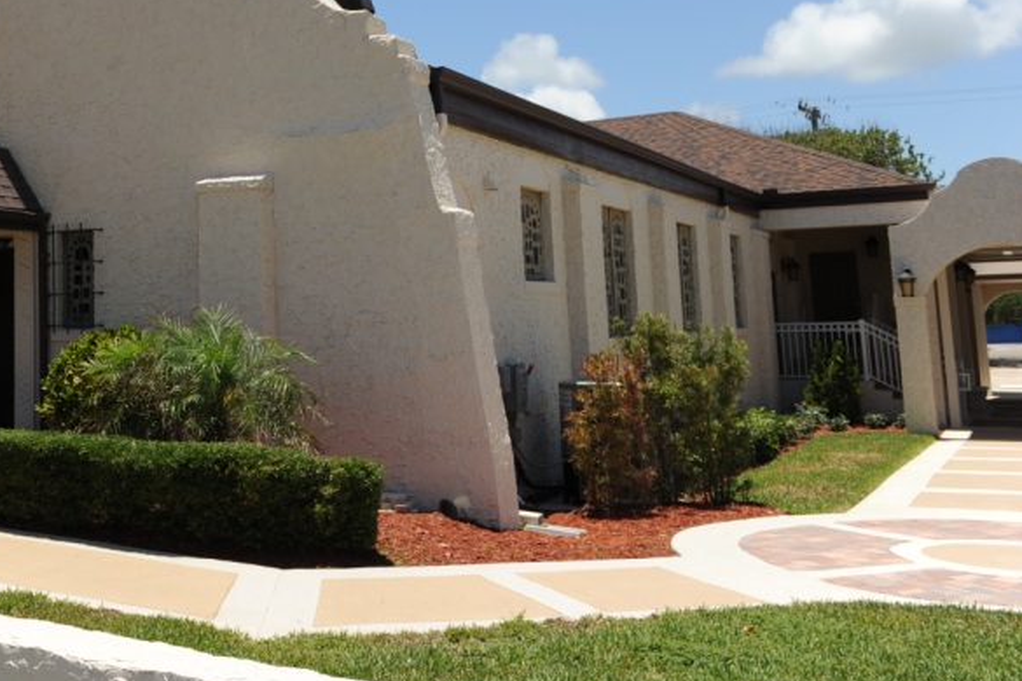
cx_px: 148
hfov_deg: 43.3
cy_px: 124
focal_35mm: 42
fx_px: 1192
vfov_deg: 31.0
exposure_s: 1/1250
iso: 400
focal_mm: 24
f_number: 8
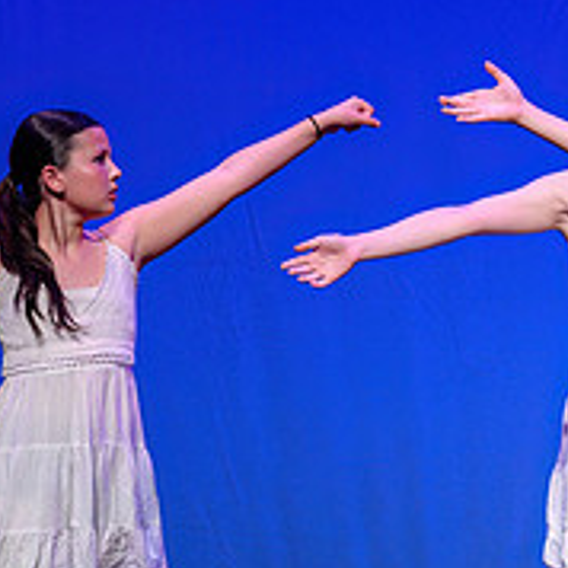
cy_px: 282
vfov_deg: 3.5
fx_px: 9301
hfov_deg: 3.5
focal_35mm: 501
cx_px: 651
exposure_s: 1/500
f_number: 2.8
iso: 1600
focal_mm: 150
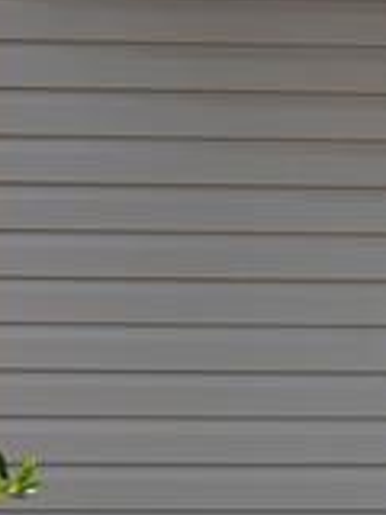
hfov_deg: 12.2
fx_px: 1710
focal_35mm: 115
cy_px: 338
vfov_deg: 17.1
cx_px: 592
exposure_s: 1/1639
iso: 44
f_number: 1.85
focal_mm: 6.81
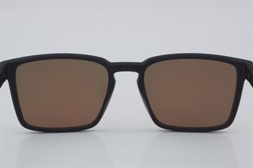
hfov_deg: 24.6
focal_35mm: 82
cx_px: 126
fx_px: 579
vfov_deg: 16.5
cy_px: 84
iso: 100
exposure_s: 1/4
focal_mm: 55
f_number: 32
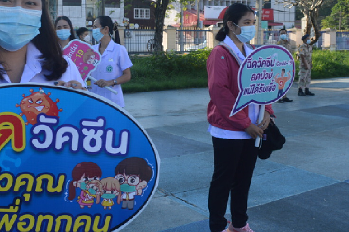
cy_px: 86
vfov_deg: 30.3
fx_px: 426
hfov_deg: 43.7
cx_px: 110
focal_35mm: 44
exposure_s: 1/160
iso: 100
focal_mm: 18
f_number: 6.3
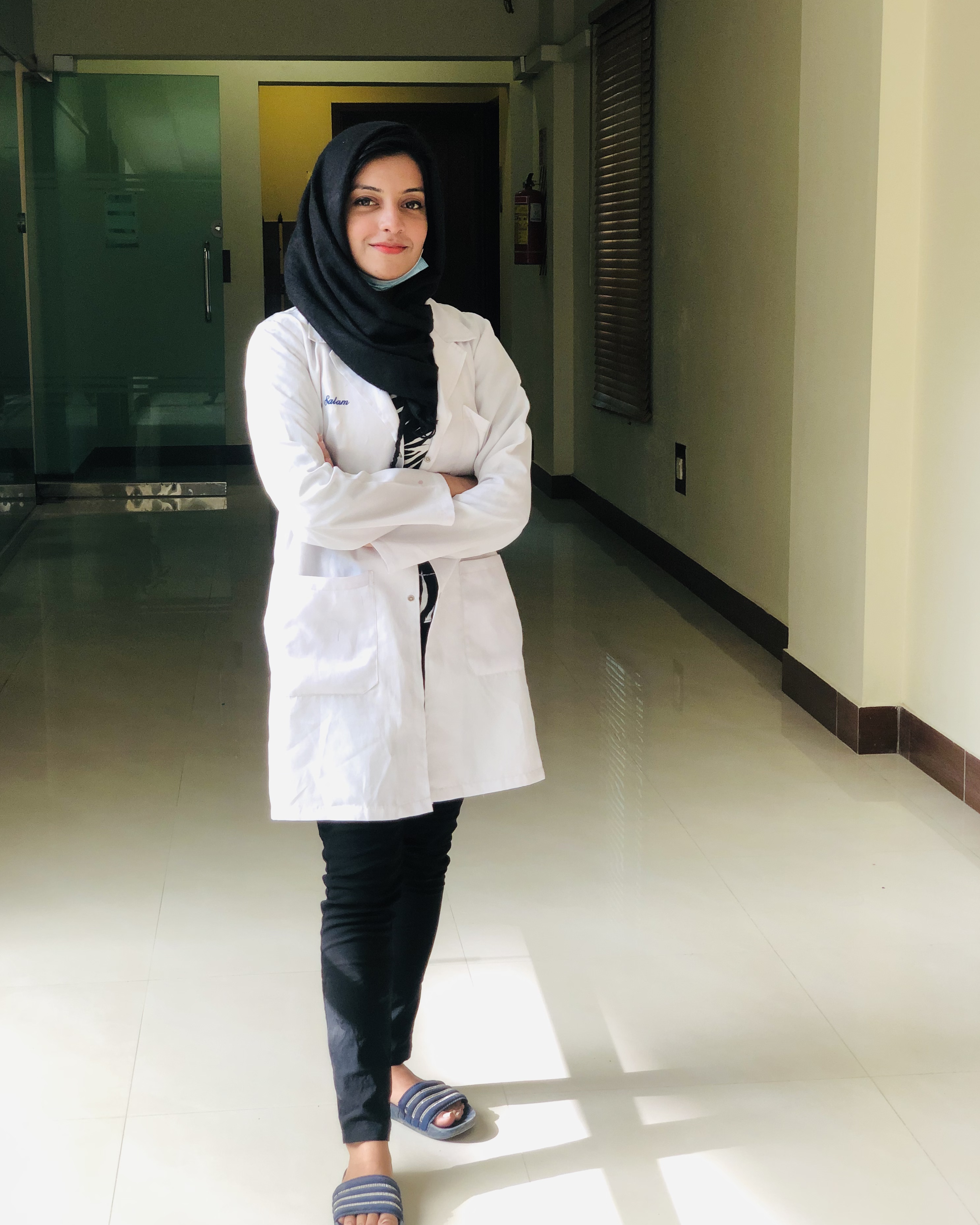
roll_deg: +0.0
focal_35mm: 55
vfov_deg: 34.1
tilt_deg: -9.3
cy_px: 592
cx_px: 488
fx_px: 1994
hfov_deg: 27.6
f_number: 2.4
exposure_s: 1/50
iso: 50
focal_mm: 6
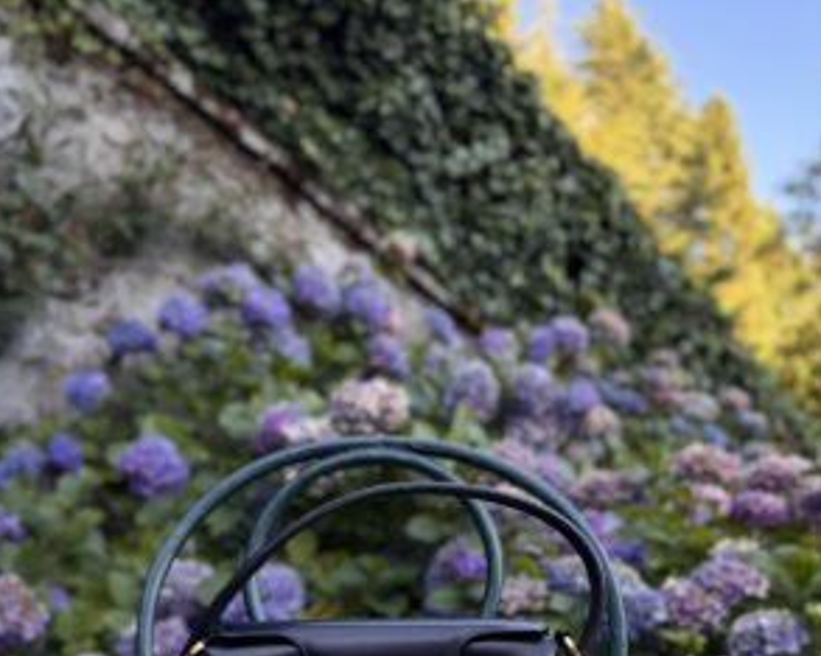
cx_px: 406
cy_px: 558
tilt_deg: -5.4
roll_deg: -0.2
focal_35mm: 32
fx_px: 777
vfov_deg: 42.9
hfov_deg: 55.7
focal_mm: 6.76
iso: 100
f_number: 1.78
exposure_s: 1/155
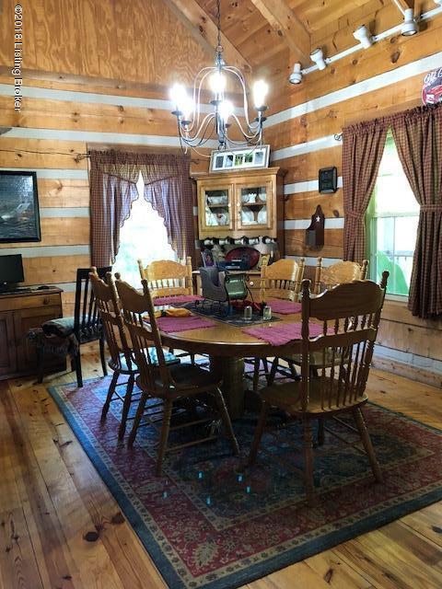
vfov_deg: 63.4
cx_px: 221
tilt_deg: -7.3
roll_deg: +2.2
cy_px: 294
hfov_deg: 49.7
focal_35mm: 28
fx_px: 477
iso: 100
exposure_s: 1/9
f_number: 1.8
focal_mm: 4
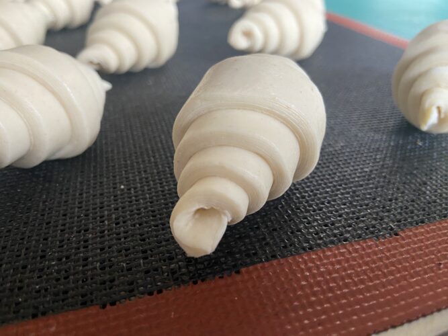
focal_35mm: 25
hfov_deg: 69.4
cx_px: 224
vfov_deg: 54.9
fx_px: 323
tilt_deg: -32.2
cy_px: 168
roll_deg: -0.5
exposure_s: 1/60
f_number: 1.8
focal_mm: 4.25
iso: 400
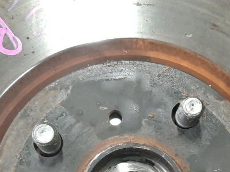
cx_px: 175
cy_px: 203
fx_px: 578
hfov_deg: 22.3
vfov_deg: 16.3
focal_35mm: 87
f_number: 2
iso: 273
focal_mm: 4.6
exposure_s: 1/33
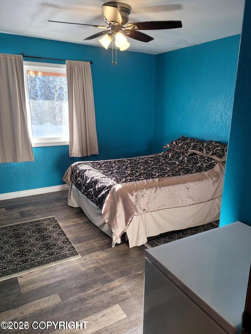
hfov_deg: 51.4
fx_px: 261
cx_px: 129
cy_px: 168
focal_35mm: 27
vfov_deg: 65.3
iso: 100
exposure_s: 1/119
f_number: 1.8
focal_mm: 5.4
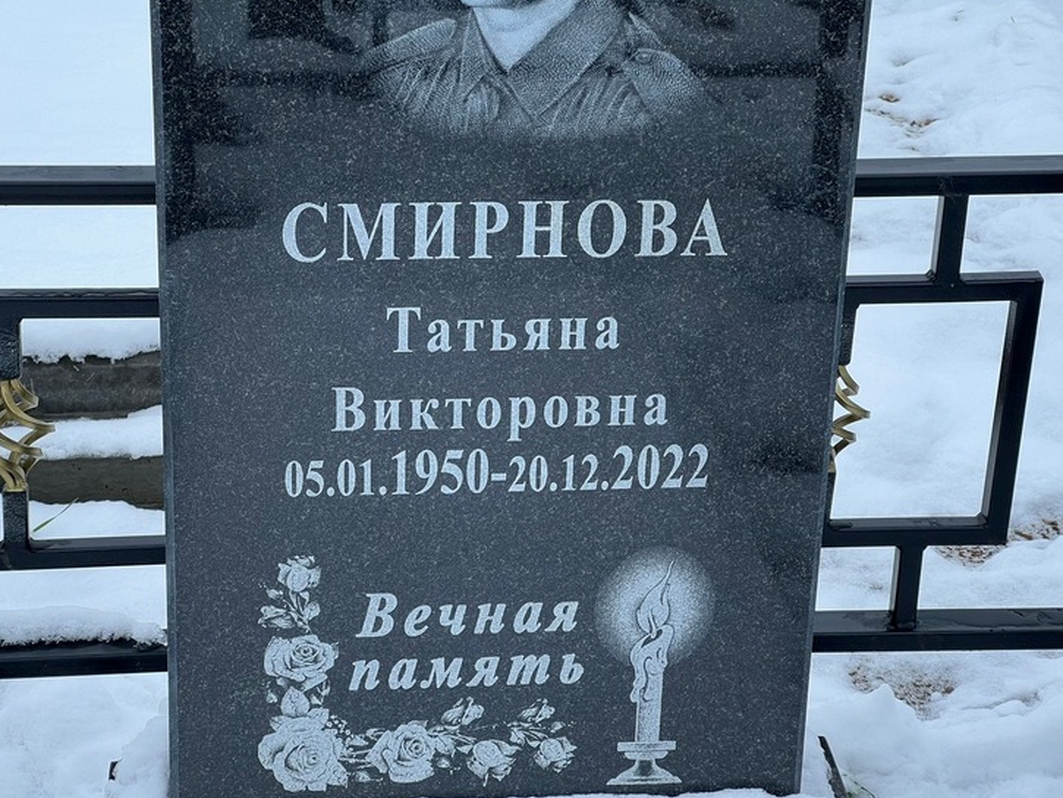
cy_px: 373
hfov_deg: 23.0
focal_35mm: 85
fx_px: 2611
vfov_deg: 17.4
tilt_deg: -27.9
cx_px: 519
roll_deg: -1.6
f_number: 2.8
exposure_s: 1/99
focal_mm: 9
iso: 32
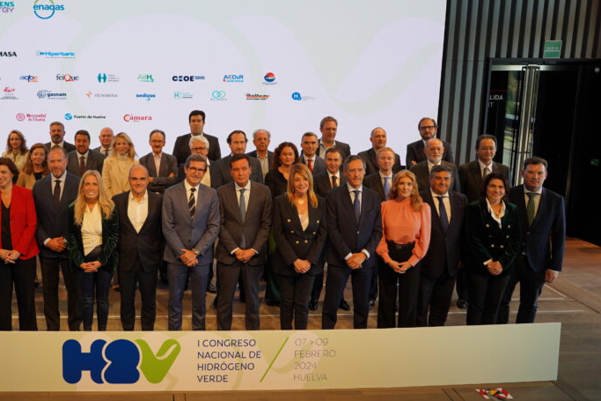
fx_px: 601
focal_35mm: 36
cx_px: 166
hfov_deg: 51.4
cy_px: 143
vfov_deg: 36.6
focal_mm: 24
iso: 160
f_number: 4
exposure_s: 1/60
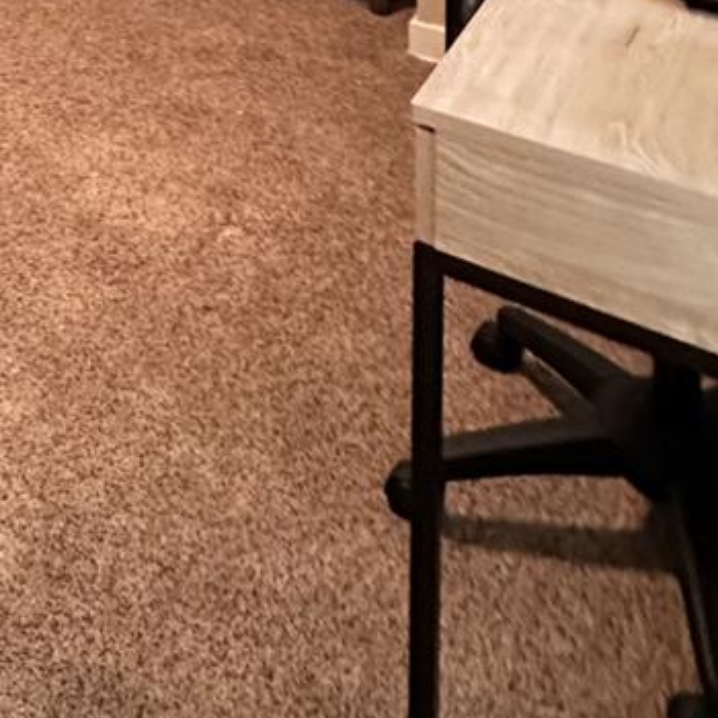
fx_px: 1244
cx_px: -93
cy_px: -503
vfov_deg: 22.5
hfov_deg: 28.8
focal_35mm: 53
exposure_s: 1/60
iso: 1000
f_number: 2.2
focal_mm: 2.22
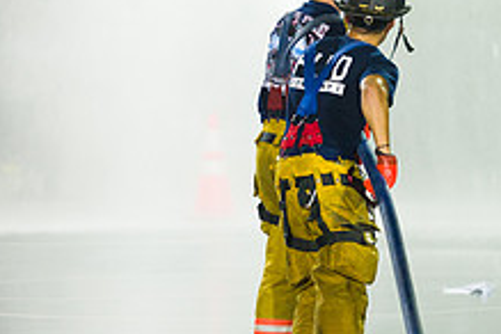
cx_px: 34
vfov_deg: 3.8
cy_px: 7
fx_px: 4982
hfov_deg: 5.7
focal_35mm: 358
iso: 1600
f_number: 3.2
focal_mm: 135
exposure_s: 1/125
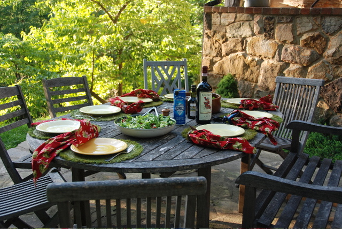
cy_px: 114
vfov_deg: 30.9
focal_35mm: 44
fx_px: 414
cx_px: 171
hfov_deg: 44.9
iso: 200
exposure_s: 1/50
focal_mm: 29
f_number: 4.2
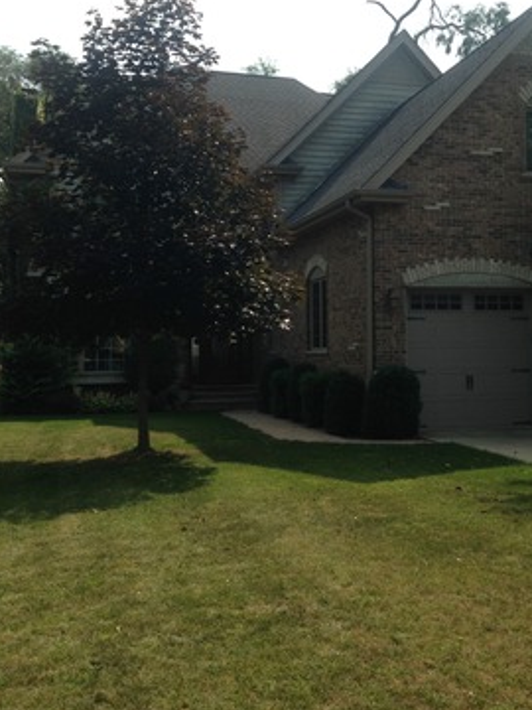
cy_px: 302
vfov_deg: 42.8
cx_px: 337
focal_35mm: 44
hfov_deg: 32.7
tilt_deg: +1.4
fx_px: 902
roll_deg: -0.5
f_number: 2.4
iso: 50
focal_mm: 4.12
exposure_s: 1/1205
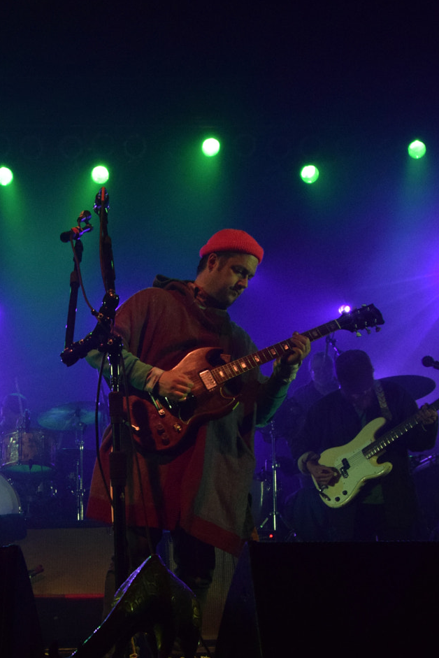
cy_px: 469
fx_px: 932
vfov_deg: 38.2
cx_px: 123
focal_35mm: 51
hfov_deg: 26.2
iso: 1600
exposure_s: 1/125
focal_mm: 20
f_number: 5.6
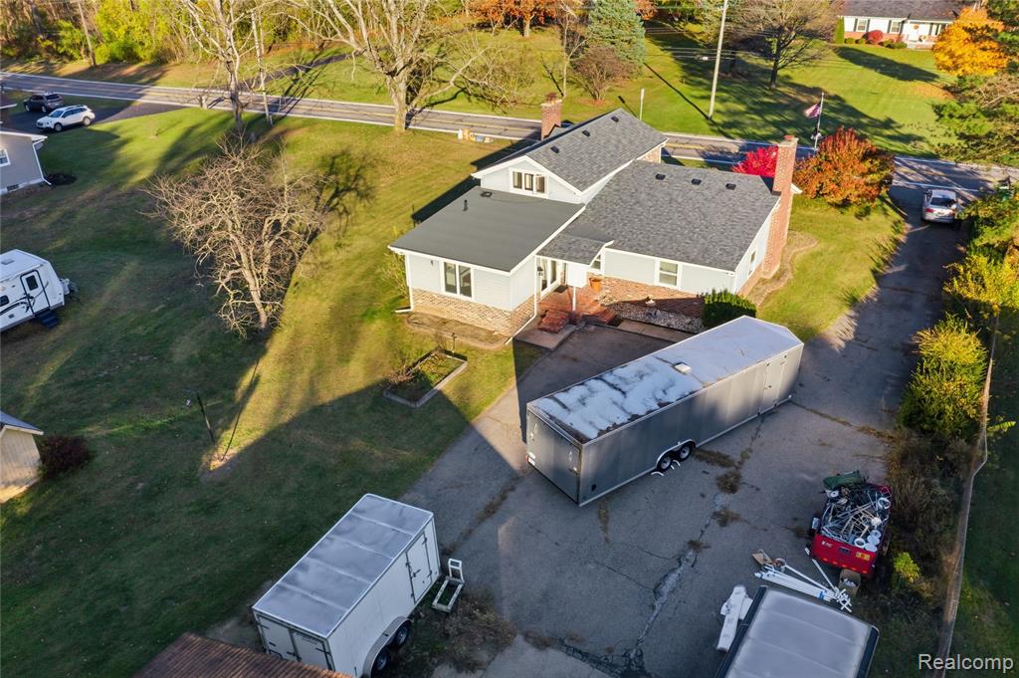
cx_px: 510
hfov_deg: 65.5
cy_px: 339
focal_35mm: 28
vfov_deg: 46.3
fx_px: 792
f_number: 9
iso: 200
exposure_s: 1/240
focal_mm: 10.3
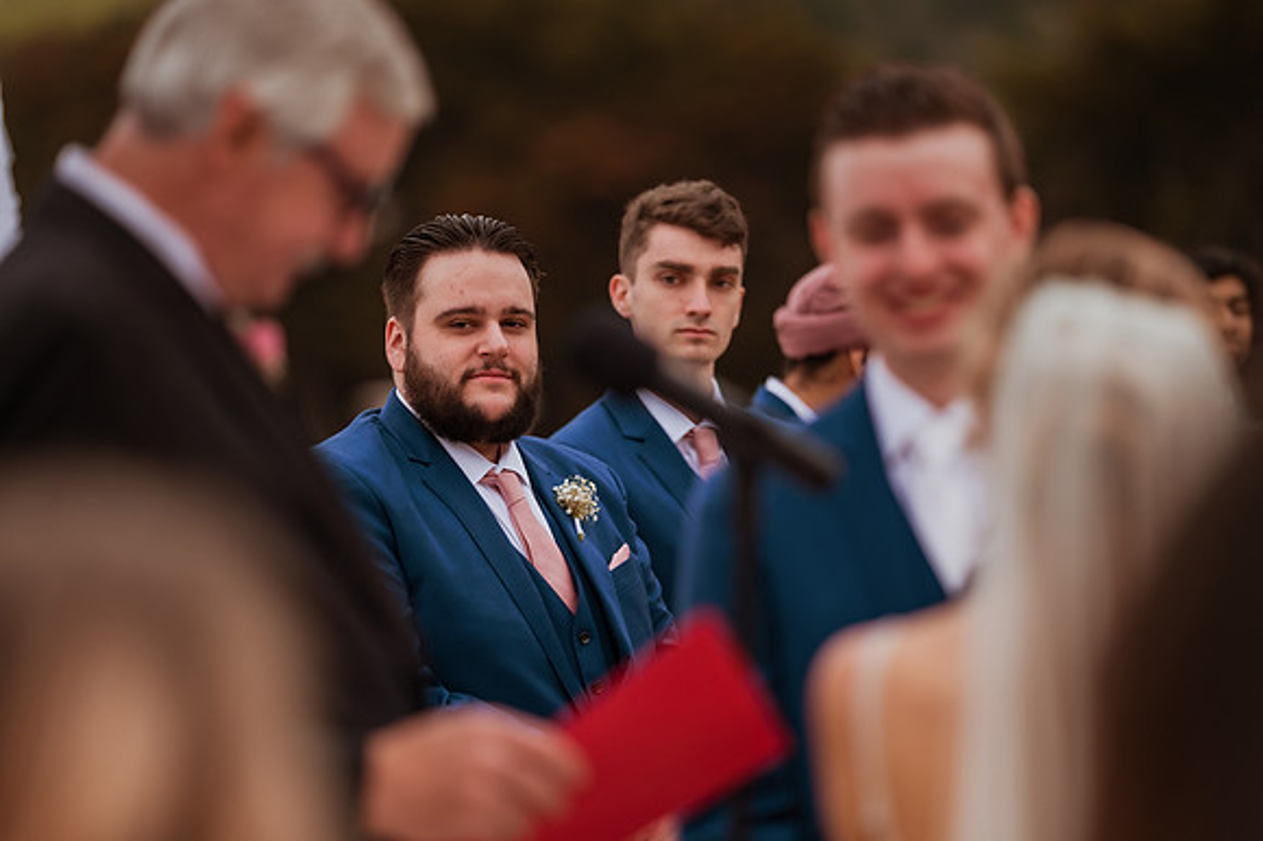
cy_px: 420
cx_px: 632
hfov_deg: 15.2
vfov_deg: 10.1
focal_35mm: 135
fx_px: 4733
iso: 500
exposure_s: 1/2500
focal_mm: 135
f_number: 1.8
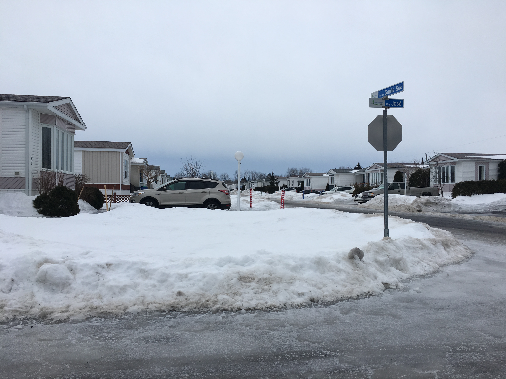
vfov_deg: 48.2
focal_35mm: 29
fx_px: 424
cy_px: 190
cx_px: 253
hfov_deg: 61.7
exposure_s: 1/516
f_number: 2.2
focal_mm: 4.15
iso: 25
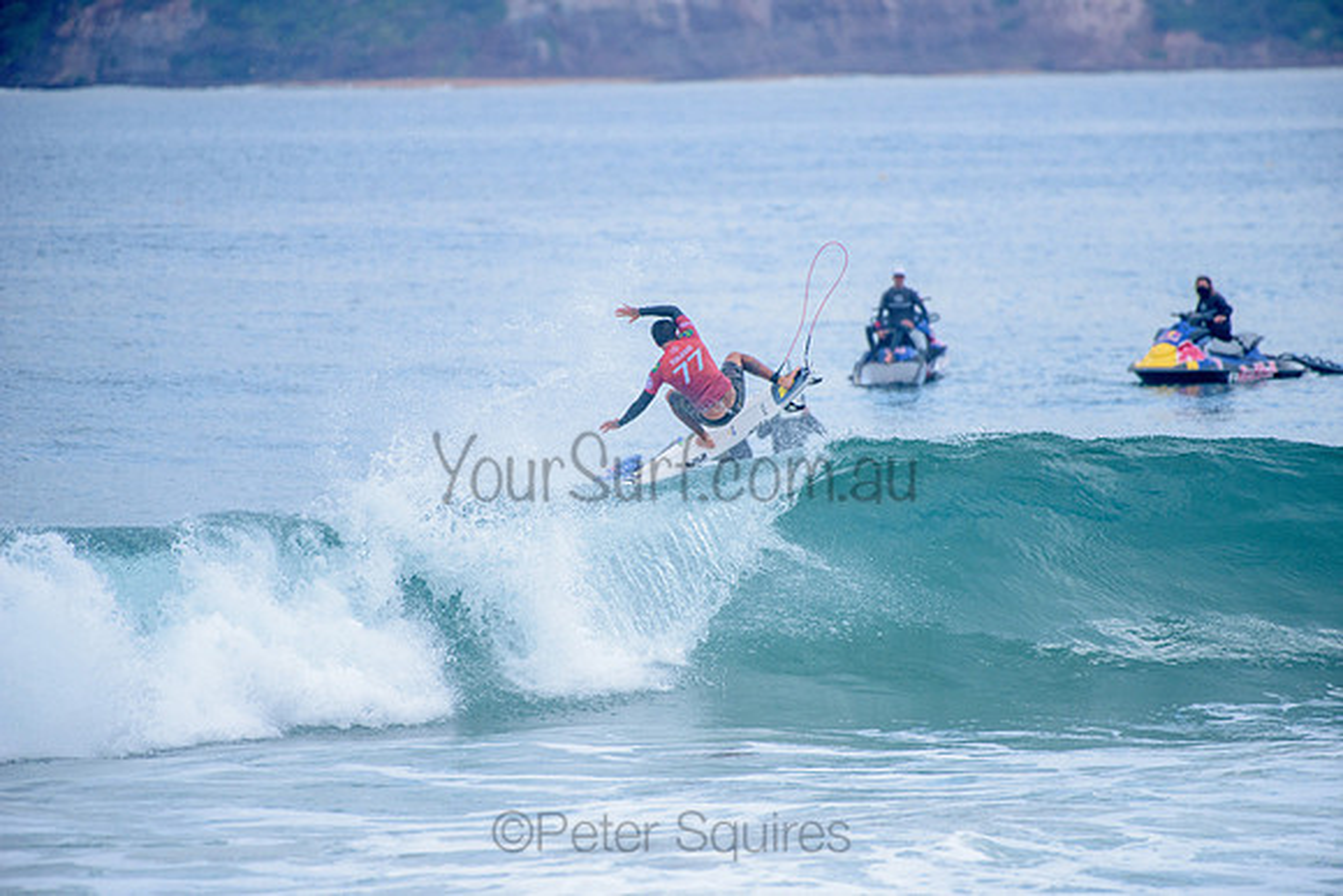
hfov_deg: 4.1
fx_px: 18656
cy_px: 448
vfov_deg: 2.8
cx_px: 672
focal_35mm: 500
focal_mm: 500
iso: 400
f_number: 5.6
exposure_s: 1/2000
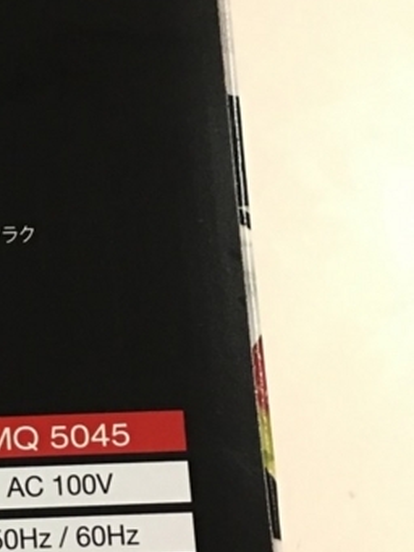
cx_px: -181
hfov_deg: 15.8
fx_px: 1386
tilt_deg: -78.7
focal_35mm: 87
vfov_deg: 22.5
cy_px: 251
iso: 100
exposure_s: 1/8
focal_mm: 4.15
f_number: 2.2
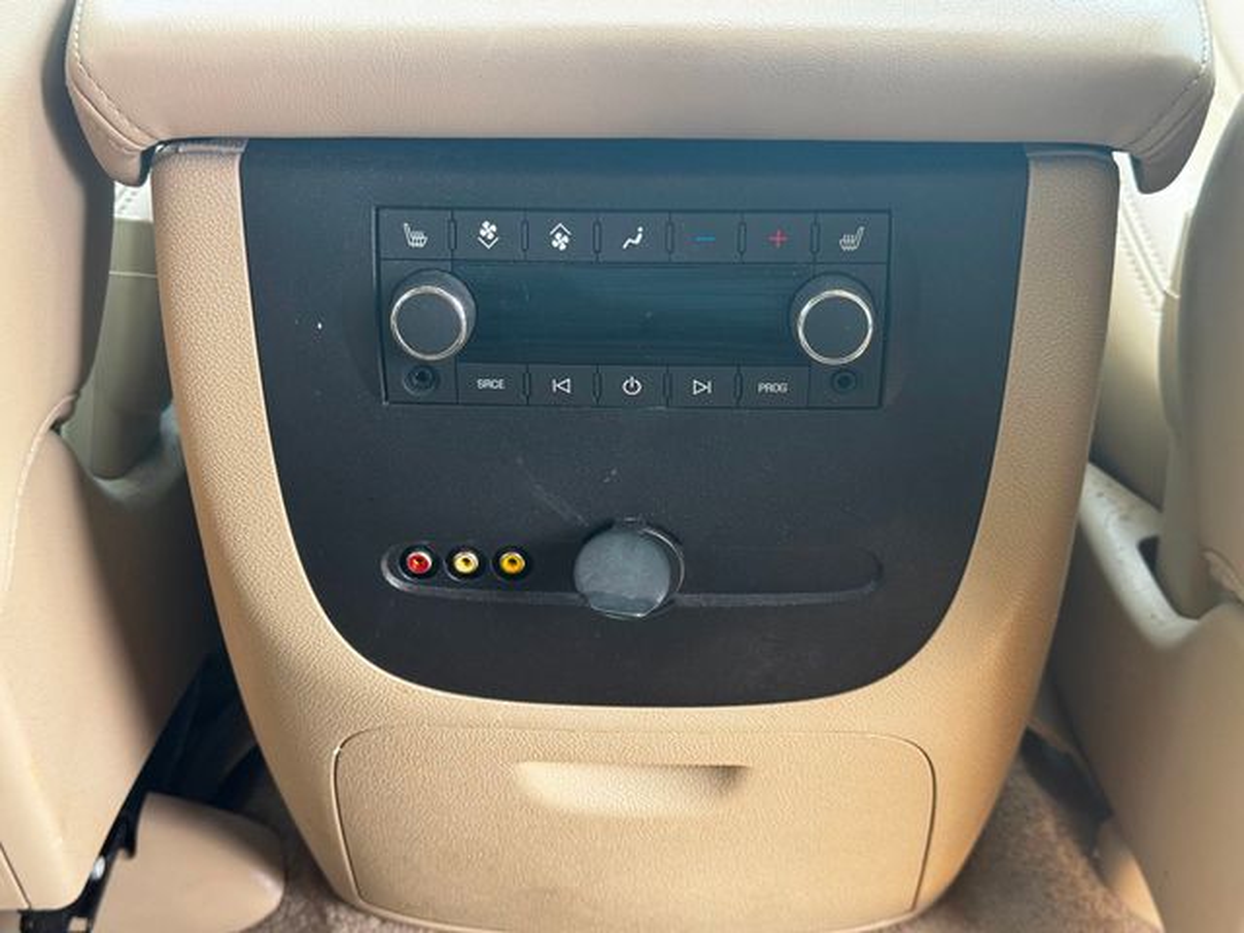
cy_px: 466
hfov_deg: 39.7
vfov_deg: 30.3
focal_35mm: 48
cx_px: 622
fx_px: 1725
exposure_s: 1/92
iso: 100
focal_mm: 6.76
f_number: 1.78
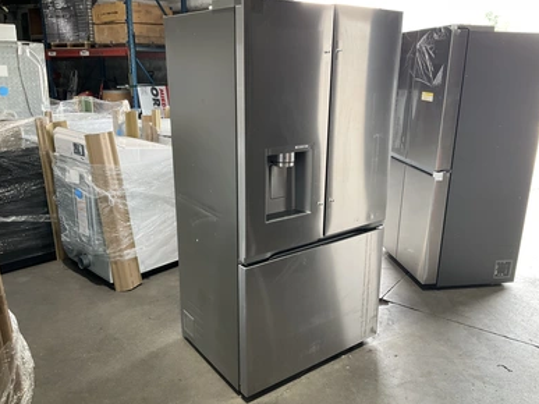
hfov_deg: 60.0
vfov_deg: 46.8
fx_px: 467
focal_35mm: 30
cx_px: 276
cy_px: 208
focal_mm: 3
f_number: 1.8
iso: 64
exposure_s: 1/61
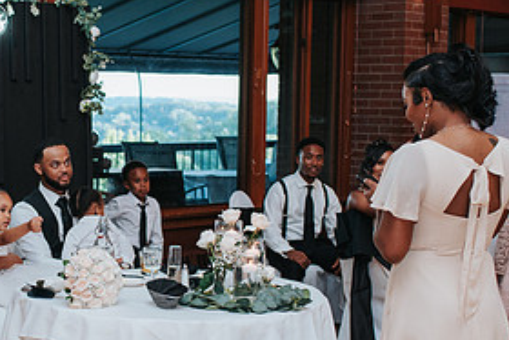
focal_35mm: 84
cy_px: 220
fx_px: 1188
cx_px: 54
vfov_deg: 16.3
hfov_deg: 23.6
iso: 1000
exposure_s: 1/200
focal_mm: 35
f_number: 3.2
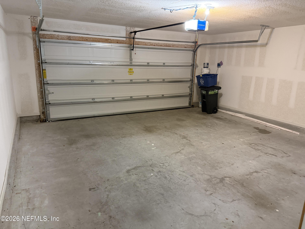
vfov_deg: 56.8
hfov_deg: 71.6
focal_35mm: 24
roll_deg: -1.4
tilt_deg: -13.5
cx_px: 152
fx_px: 211
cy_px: 114
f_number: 1.78
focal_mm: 6.76
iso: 800
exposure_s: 1/40
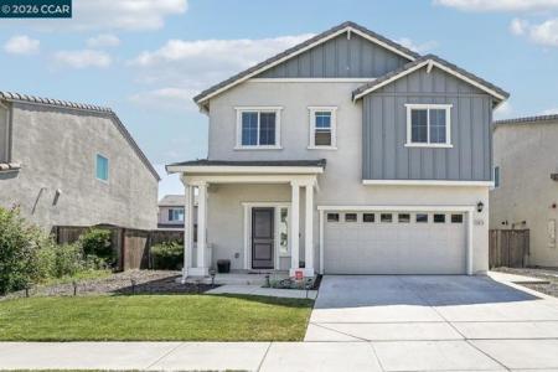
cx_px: 279
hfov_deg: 96.7
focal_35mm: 16
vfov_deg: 73.7
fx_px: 248
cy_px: 186
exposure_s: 1/1000
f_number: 8
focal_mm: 16
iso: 320
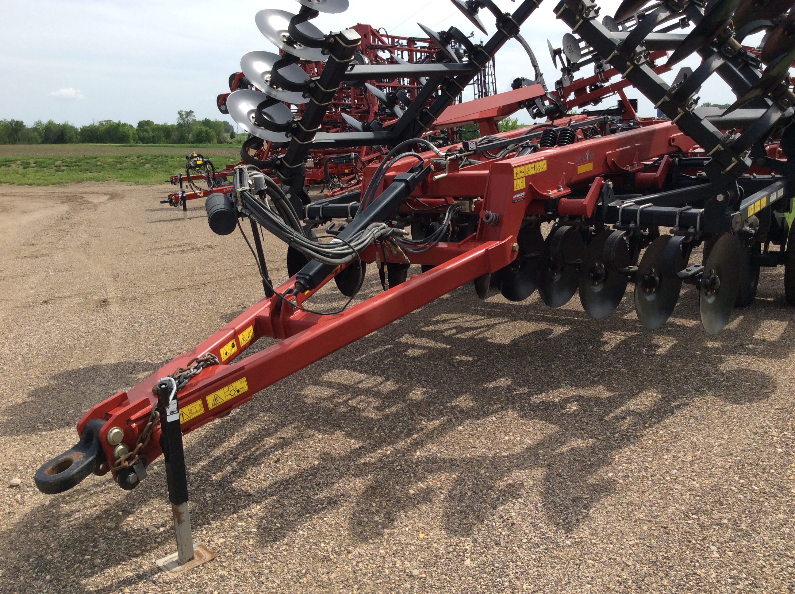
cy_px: 297
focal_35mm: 32
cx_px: 398
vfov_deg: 44.1
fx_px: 734
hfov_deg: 56.9
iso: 32
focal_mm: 3.3
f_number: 2.4
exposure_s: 1/1395
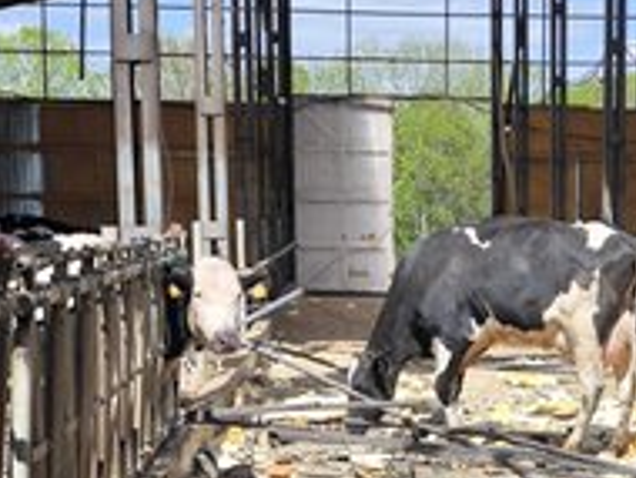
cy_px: 468
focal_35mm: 105
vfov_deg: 13.9
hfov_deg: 18.4
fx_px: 1932
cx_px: 549
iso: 50
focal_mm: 7.1
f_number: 1.9
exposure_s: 1/964
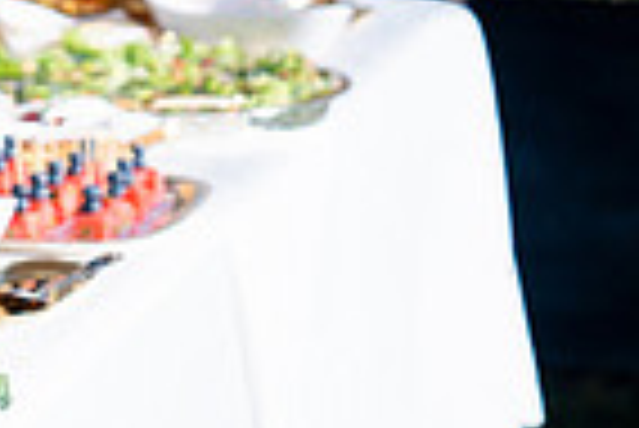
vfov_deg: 6.7
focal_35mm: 204
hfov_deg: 9.7
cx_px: -387
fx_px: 3625
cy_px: 65
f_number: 2
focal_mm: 50
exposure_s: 1/5000
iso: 200
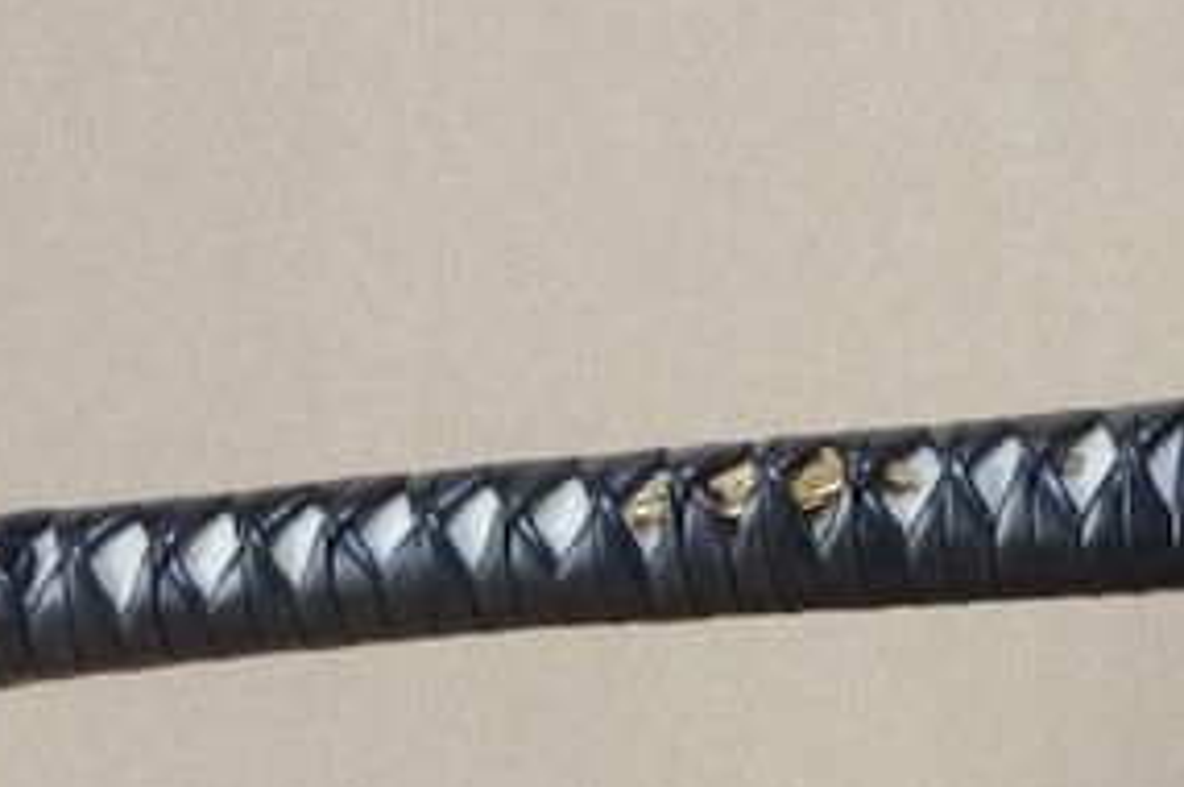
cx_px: 2575
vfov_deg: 9.3
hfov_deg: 12.0
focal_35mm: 147
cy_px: 487
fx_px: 4829
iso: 400
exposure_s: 1/1.6
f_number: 11
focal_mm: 20
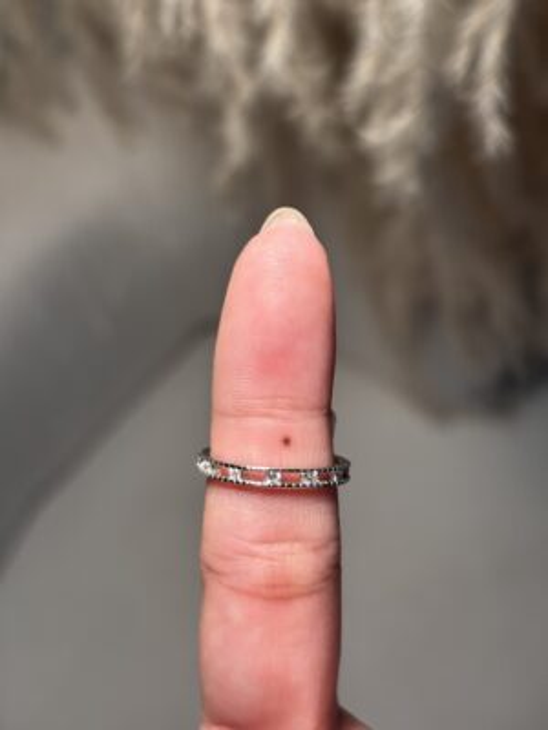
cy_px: 365
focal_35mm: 52
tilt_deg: -64.4
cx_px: 274
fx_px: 1098
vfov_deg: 36.8
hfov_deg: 28.0
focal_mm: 5.96
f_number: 1.6
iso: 50
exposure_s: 1/67
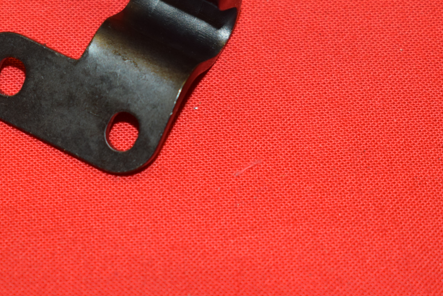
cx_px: 146
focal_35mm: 153
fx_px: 1882
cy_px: 49
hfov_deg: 13.4
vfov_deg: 9.0
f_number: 5.6
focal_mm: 55
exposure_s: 1/80
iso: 500
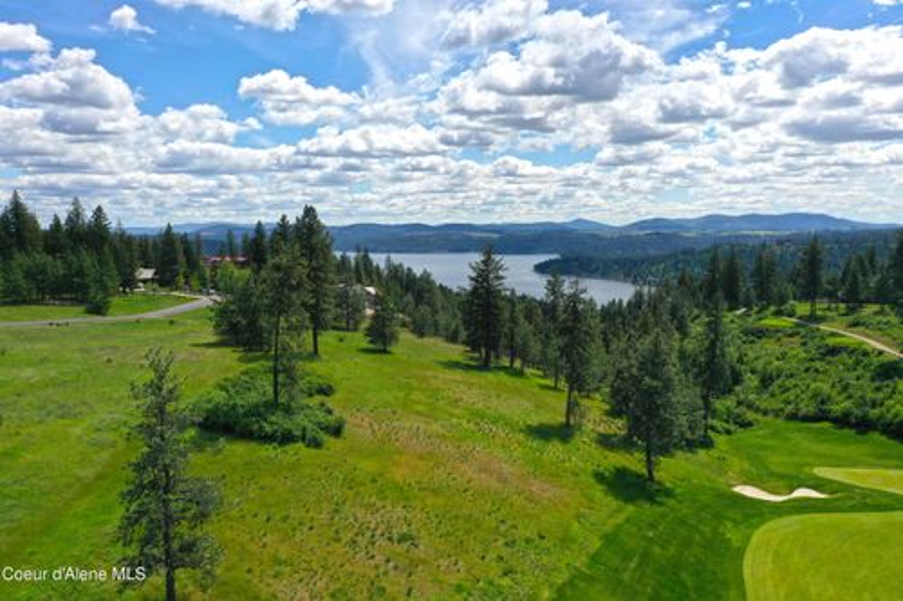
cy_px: 300
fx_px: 702
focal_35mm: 28
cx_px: 452
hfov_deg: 65.5
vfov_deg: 46.4
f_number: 6.3
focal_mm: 10.26
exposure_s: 1/640
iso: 100
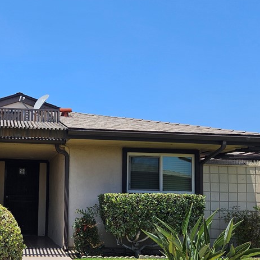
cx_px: 23
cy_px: 181
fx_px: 382
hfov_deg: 35.2
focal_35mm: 45
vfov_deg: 37.0
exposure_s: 1/1714
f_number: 1.8
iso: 25
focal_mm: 5.4
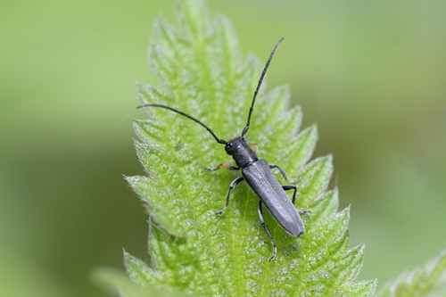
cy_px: 148
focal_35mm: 105
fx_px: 1300
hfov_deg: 19.5
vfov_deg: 13.0
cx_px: 223
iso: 640
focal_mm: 105
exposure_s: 1/250
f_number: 8
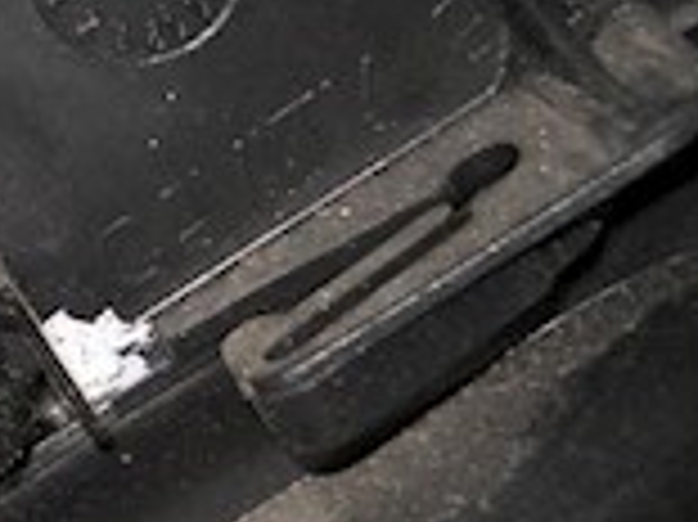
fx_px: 3405
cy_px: -112
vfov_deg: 8.7
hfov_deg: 10.8
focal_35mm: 169
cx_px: -648
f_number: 5.5
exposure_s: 1/30
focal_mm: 6.72
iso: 80
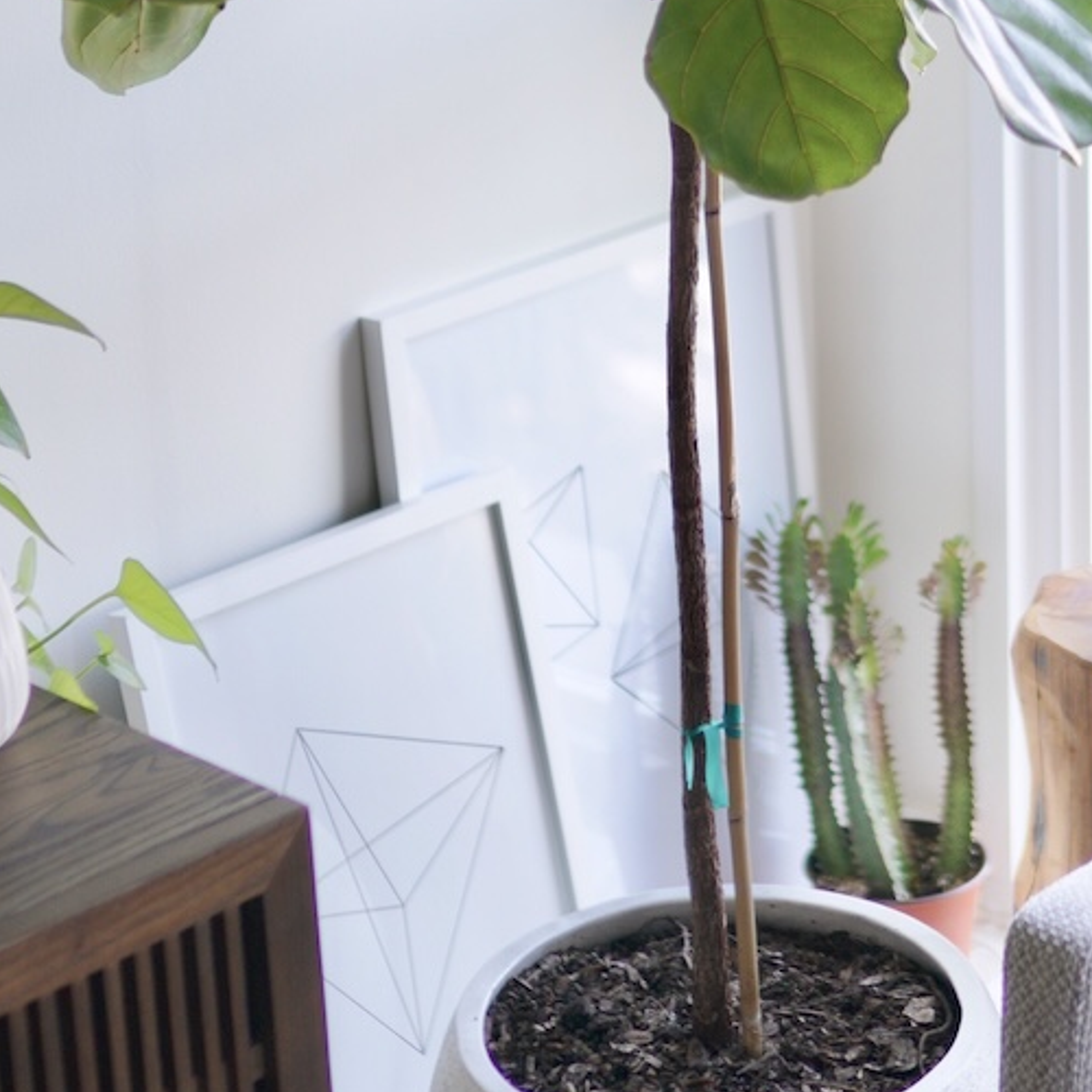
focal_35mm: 107
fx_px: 3819
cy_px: -59
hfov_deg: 16.2
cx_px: 815
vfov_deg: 15.9
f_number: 1.4
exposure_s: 1/250
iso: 200
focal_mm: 35
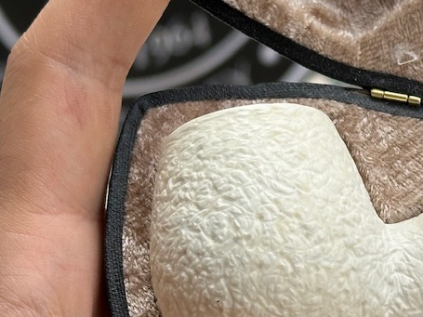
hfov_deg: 14.4
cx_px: 407
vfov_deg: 11.0
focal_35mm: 135
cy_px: 163
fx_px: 1649
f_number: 1.78
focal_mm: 6.86
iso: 64
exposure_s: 1/2203
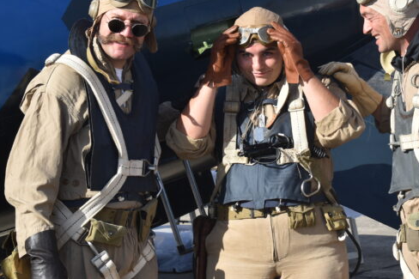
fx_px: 1510
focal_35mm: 130
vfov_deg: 10.5
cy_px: 88
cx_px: 259
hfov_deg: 15.8
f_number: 9
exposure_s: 1/320
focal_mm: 55
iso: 200
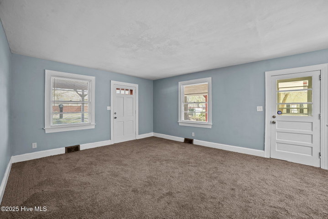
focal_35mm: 14
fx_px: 128
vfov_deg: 81.3
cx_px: 164
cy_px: 110
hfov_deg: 104.2
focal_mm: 14
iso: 100
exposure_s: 1.6
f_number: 8
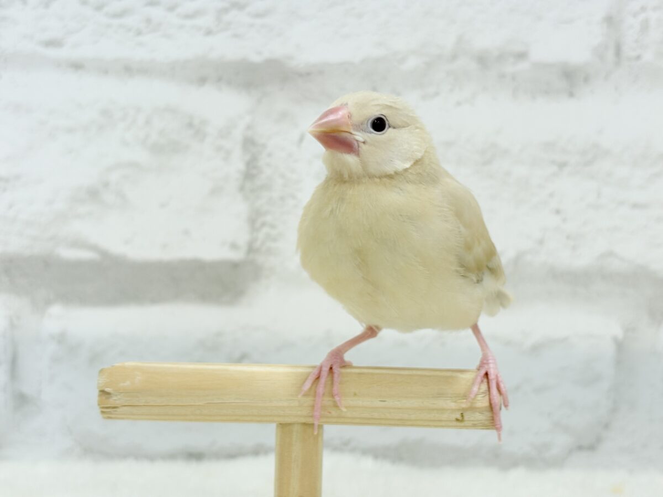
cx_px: 332
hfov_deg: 36.8
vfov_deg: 28.0
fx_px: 996
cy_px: 248
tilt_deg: -5.2
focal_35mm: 52
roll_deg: +0.0
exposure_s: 1/50
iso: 32
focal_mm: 5.96
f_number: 1.6
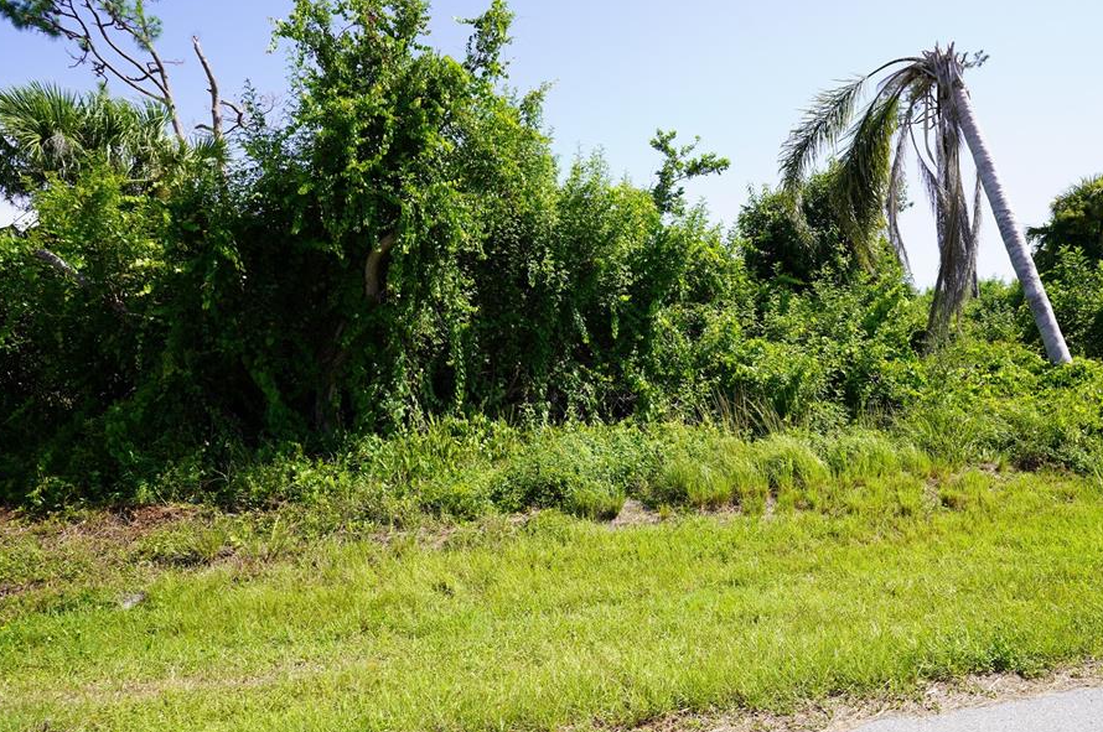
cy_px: 398
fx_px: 704
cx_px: 620
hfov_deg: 75.8
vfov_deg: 54.9
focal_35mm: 23
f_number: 8
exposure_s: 1/125
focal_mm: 20
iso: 100
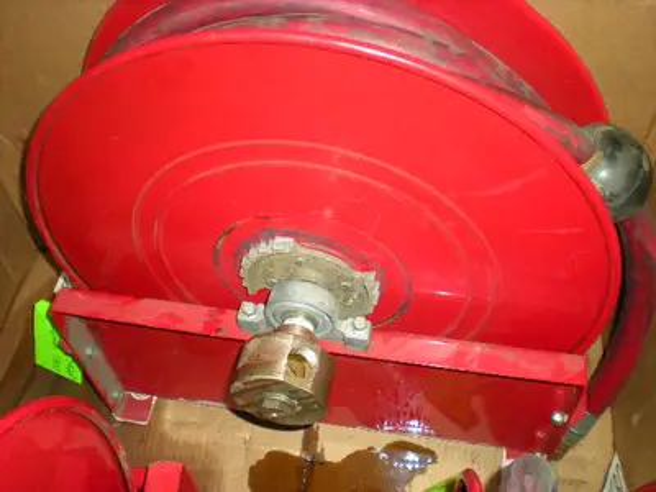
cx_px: 328
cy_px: 246
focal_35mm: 38
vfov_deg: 37.7
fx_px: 720
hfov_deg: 49.0
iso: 129
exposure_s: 1/60
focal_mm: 6.3
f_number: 3.1
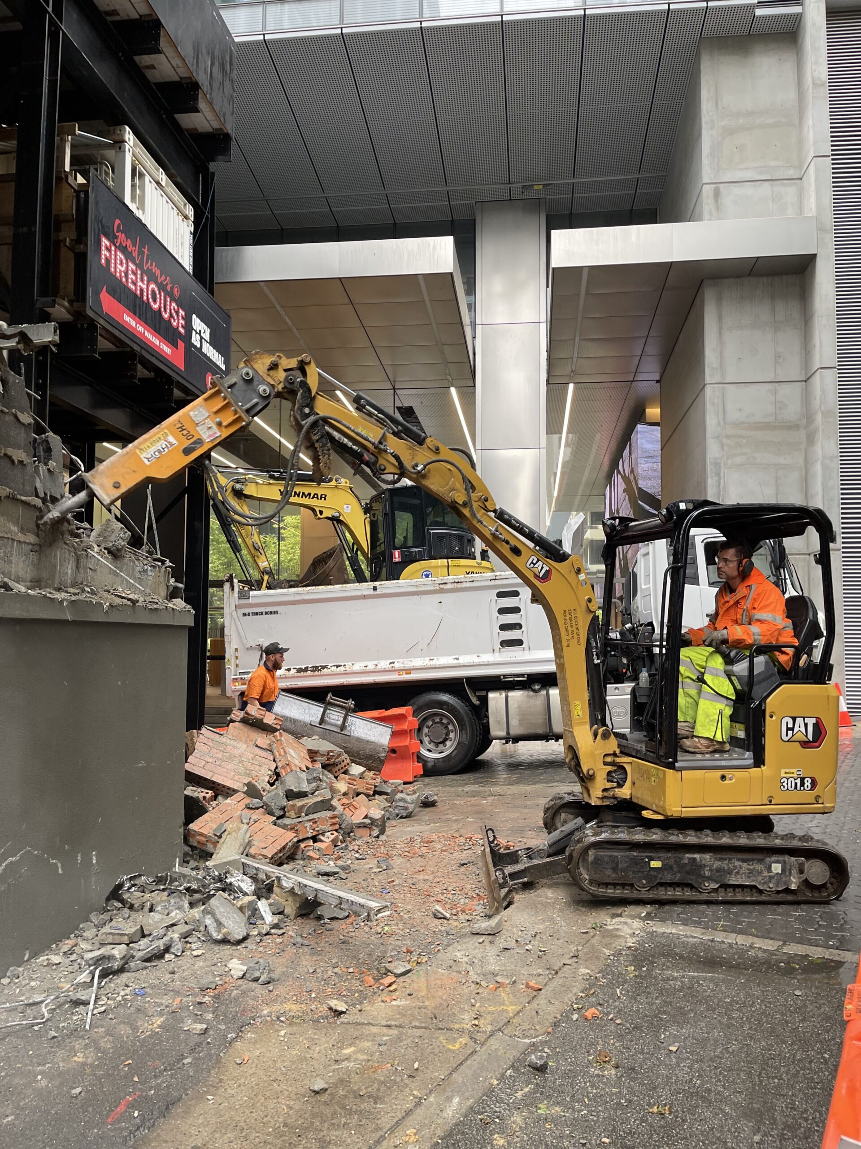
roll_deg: -0.1
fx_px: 862
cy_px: 574
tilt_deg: +4.3
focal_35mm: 26
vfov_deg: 67.3
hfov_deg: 53.1
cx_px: 430
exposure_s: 1/112
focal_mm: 5.1
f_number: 1.6
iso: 125
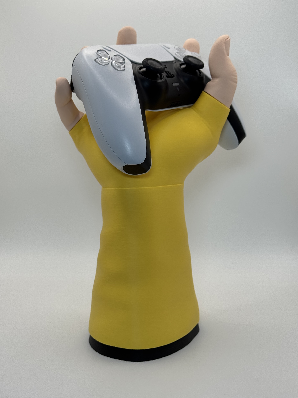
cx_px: 145
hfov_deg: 29.1
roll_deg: -0.5
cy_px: 205
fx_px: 574
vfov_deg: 38.2
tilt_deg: -11.0
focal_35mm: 50
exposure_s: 1/913
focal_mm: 6.76
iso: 64
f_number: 1.78
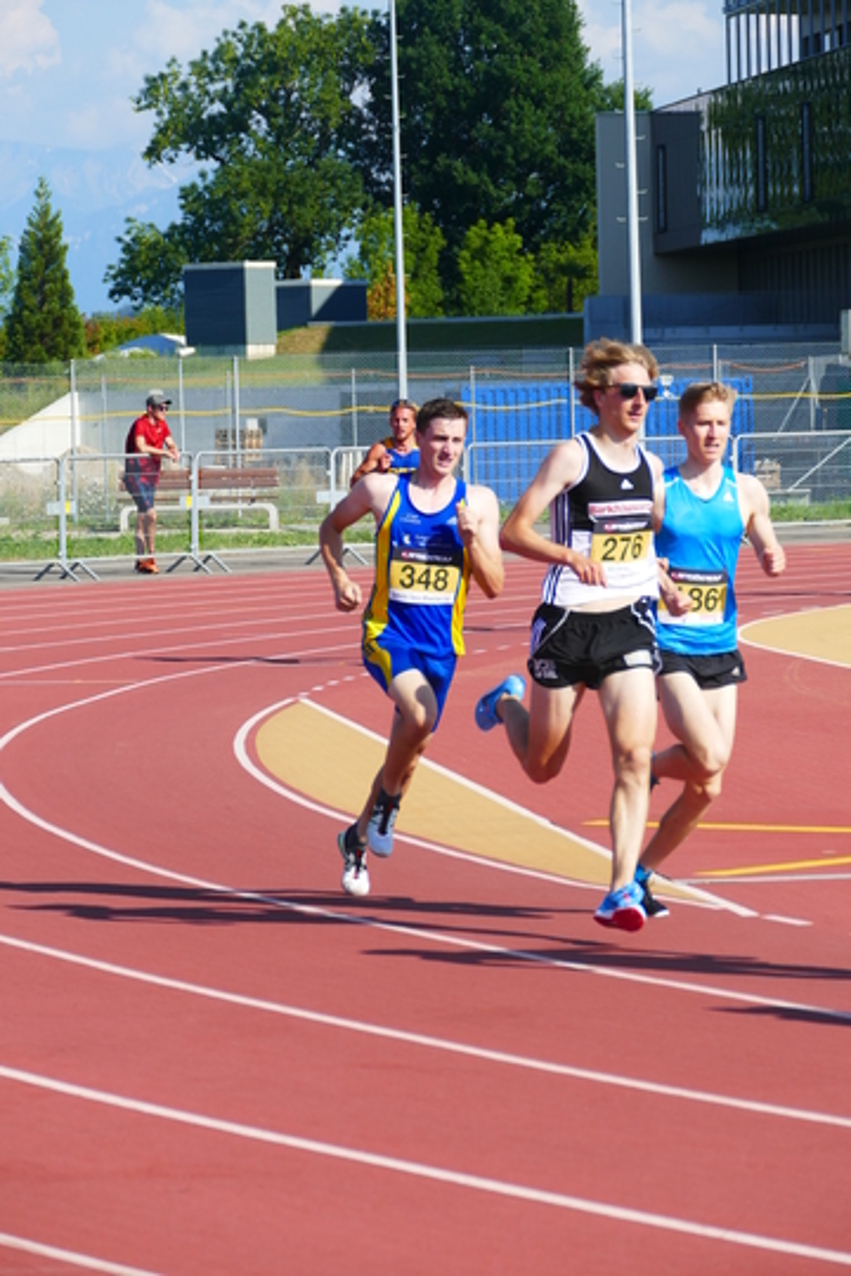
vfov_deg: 11.1
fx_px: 6595
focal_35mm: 186
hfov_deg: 7.4
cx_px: 426
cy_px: 638
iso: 125
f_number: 4
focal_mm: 67.72
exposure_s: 1/1000
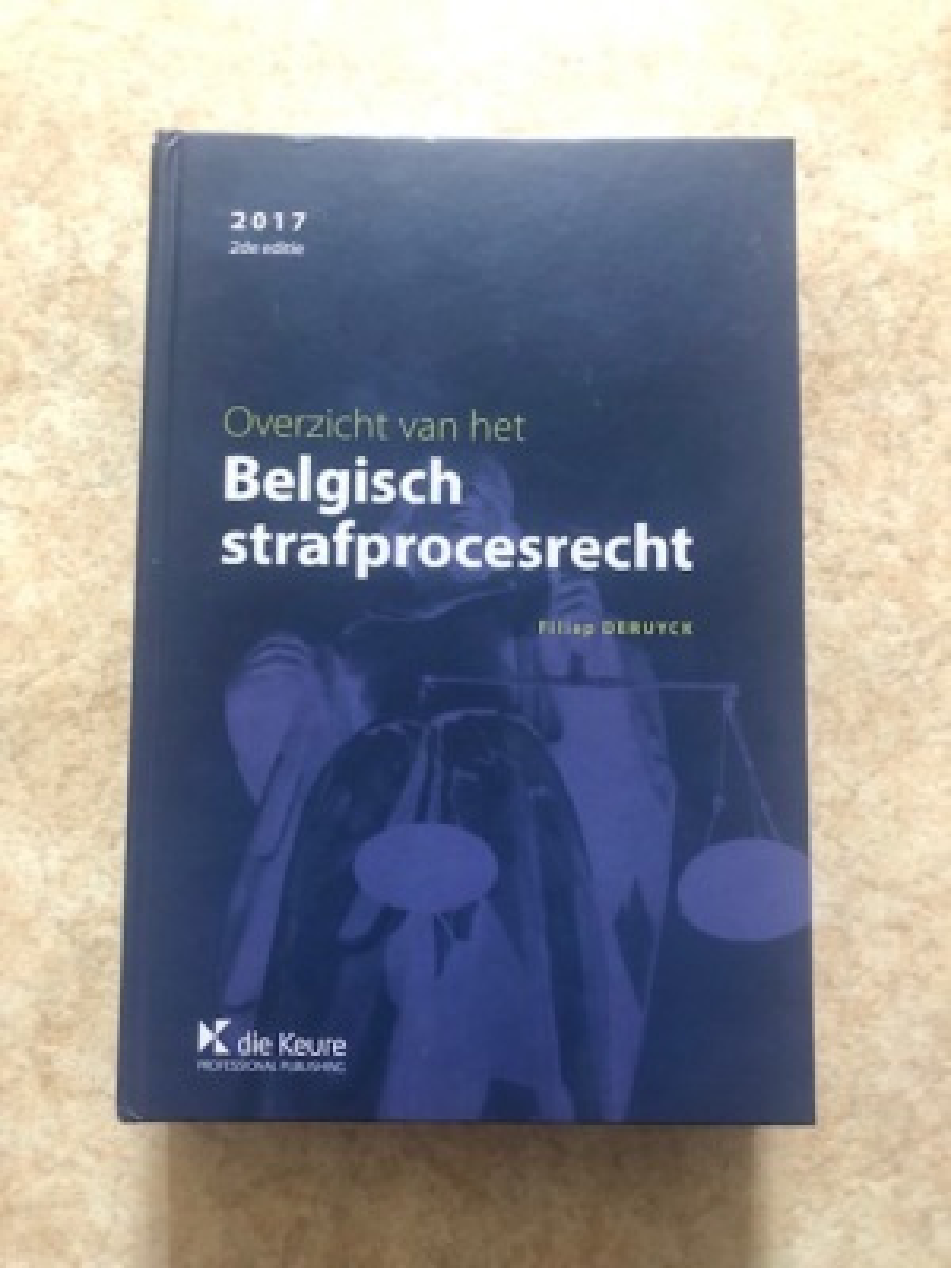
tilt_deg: -85.5
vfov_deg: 63.4
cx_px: 476
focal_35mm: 28
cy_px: 634
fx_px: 1026
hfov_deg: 49.7
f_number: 1.8
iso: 64
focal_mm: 4
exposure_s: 1/15
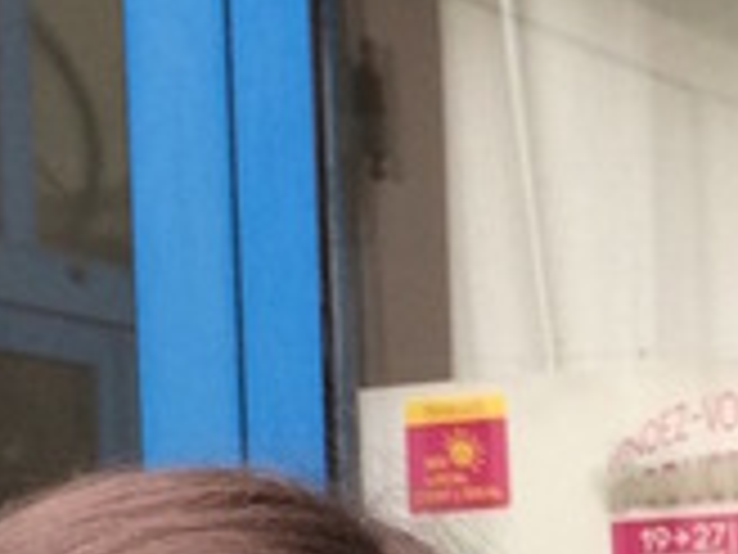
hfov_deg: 16.7
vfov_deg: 12.2
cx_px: 891
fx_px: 2409
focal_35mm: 113
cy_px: 955
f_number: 2.2
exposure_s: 1/50
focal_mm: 4.15
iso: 40
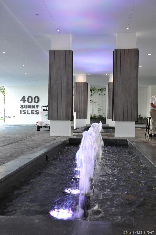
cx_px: 78
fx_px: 235
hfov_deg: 36.8
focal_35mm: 36
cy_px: 118
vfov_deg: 53.2
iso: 360
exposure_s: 1/30
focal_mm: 24
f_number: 5.6
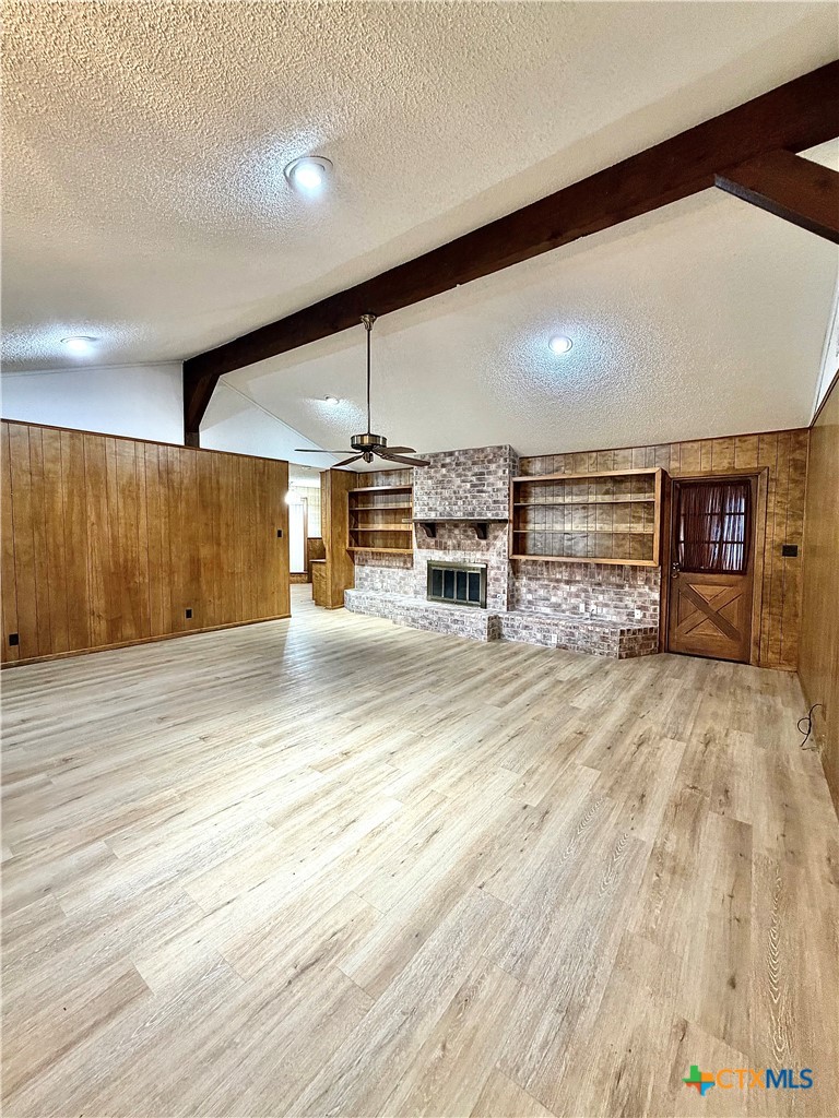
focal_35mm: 14
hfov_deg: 85.7
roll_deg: -1.1
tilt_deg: -3.1
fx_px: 452
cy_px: 559
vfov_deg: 102.1
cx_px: 420
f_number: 2.2
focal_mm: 2.22
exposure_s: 1/60
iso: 320
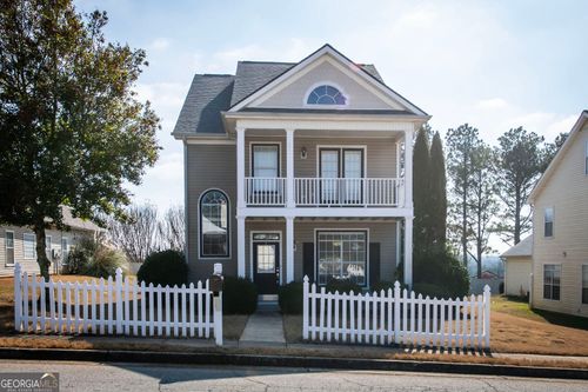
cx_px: 294
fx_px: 392
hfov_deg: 73.8
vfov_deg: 53.1
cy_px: 196
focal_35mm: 24
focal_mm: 24
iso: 640
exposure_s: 1/3200
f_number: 8
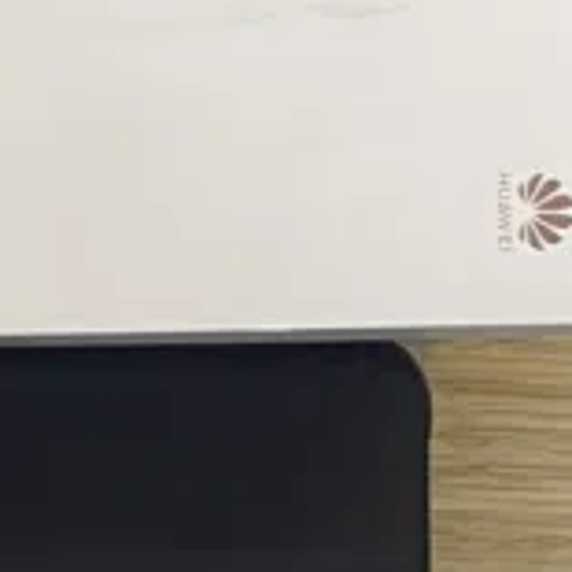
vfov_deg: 19.0
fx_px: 1701
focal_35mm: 91
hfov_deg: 17.8
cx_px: -181
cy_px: 151
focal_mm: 5.1
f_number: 1.6
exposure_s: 1/50
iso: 80
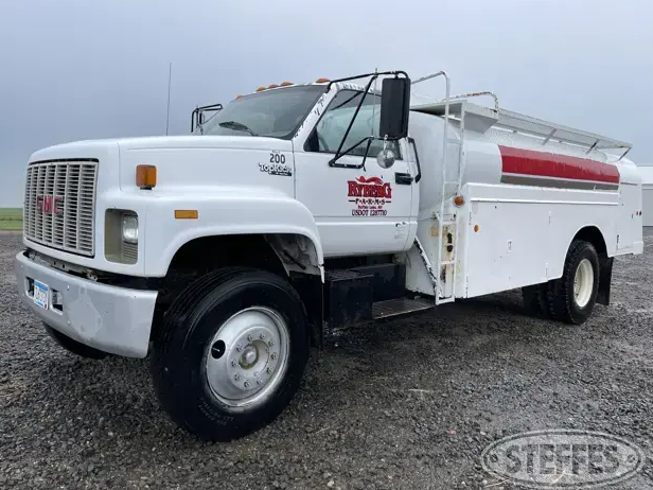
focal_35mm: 27
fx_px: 509
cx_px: 329
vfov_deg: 51.4
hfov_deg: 65.3
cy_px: 247
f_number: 1.6
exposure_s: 1/1597
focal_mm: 5.1
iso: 32
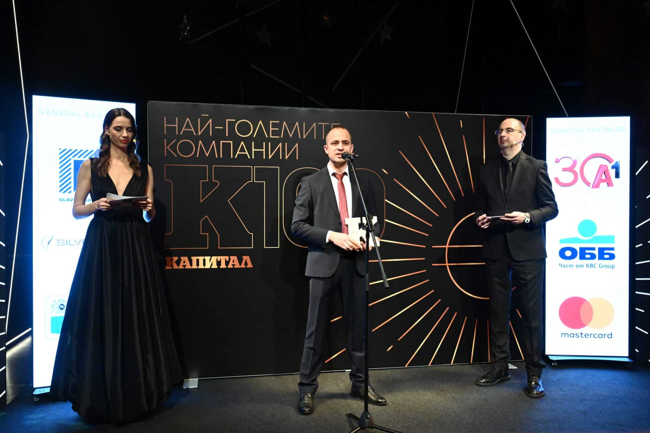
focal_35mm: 30
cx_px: 325
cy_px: 216
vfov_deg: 43.0
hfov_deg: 61.1
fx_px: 551
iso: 8000
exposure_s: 1/200
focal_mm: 30.5
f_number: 5.6
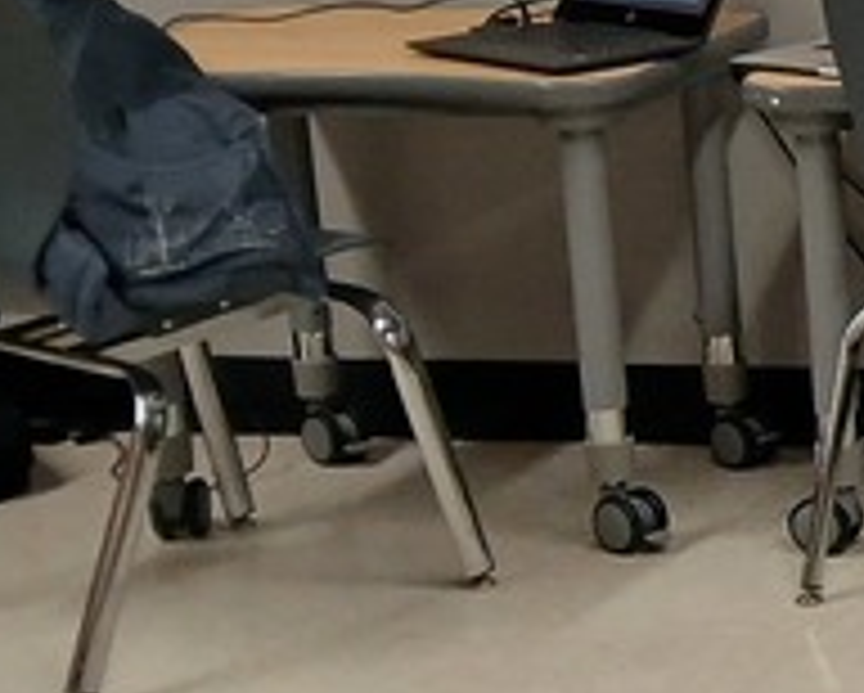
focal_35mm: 135
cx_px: 2210
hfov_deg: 11.3
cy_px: 315
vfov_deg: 11.5
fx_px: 3456
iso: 80
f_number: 1.8
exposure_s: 1/60
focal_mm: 3.98
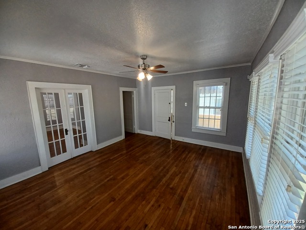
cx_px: 153
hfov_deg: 106.2
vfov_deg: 89.9
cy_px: 115
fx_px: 115
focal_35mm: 13
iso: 64
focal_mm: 1.42
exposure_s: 1/60
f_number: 2.2
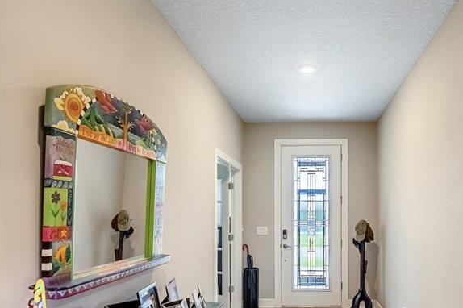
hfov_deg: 67.6
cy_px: 229
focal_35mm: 26
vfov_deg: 47.6
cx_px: 304
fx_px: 335
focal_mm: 14.6
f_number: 4.5
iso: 1600
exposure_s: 1/2000
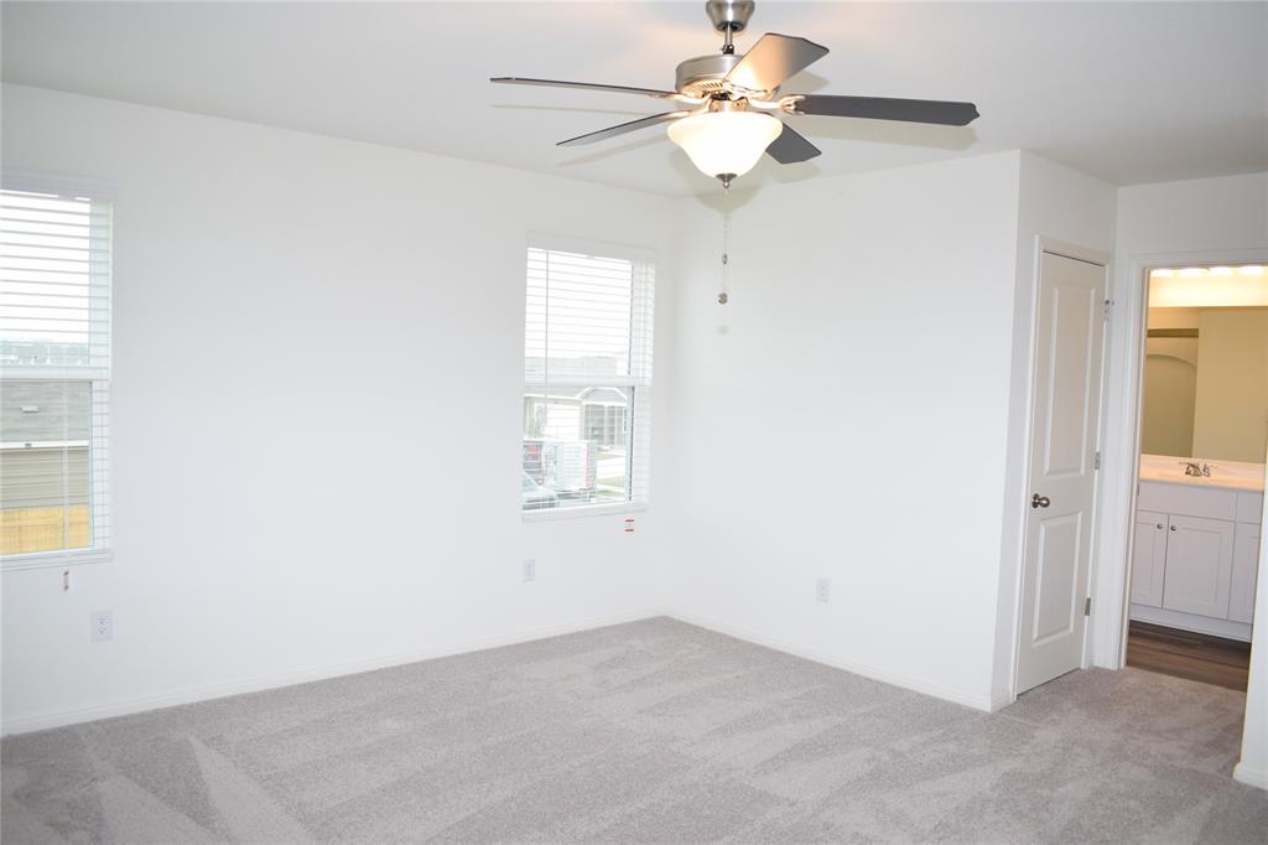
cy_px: 422
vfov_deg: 47.9
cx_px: 634
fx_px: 951
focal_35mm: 27
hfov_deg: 67.4
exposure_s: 1/100
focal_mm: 18
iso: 400
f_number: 5
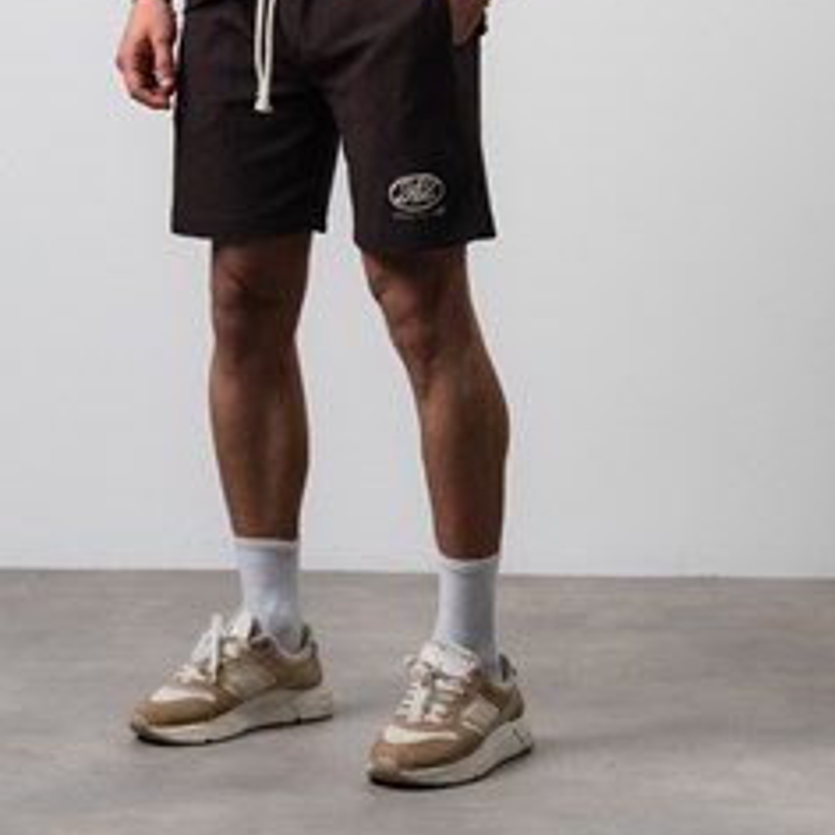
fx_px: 4121
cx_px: 361
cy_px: -120
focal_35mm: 151
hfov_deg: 11.6
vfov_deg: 11.4
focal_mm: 70
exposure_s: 1/125
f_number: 10
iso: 100
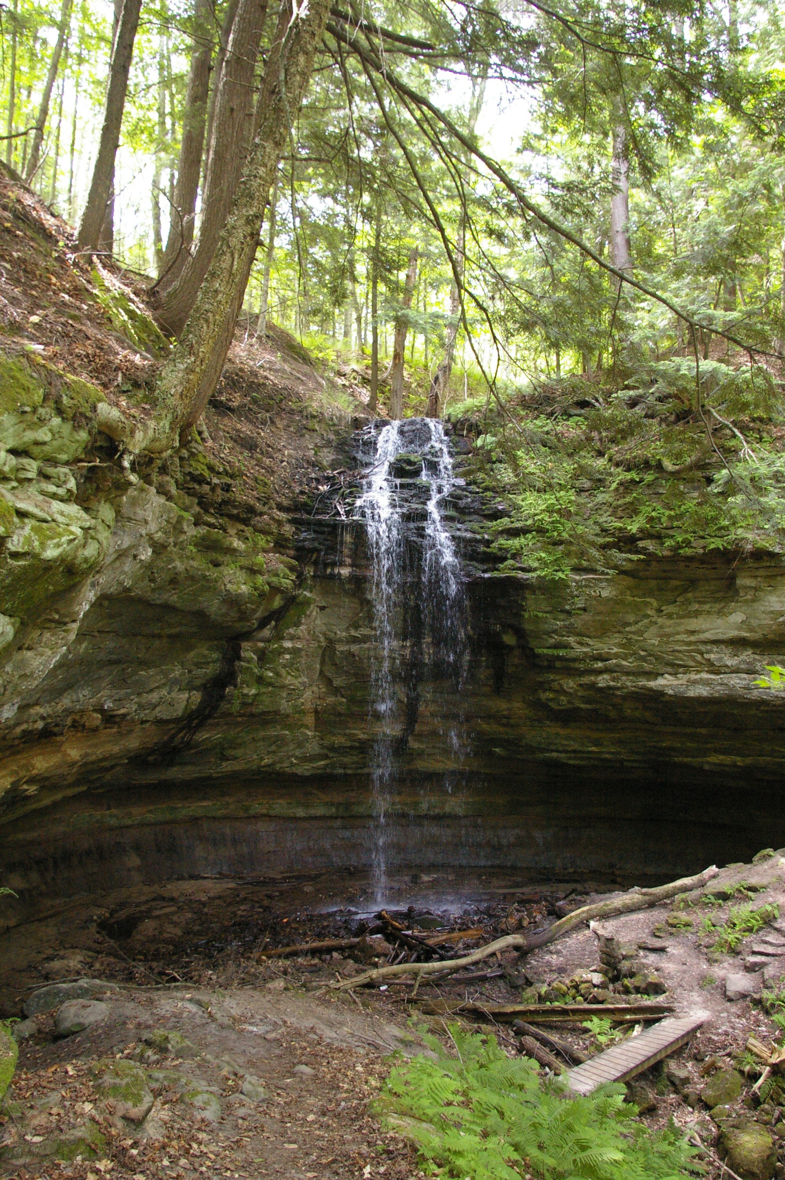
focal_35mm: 30
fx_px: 983
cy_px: 590
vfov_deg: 62.0
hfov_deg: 43.5
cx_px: 392
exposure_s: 1/60
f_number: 5.6
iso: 1600
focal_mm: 20
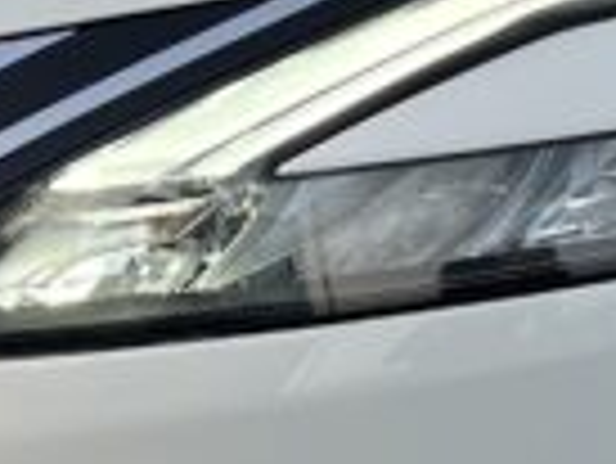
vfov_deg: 7.7
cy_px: 135
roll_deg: +0.0
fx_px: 3455
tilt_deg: -5.1
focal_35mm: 194
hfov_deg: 10.0
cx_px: 814
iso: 50
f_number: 1.6
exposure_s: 1/539
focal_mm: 5.1
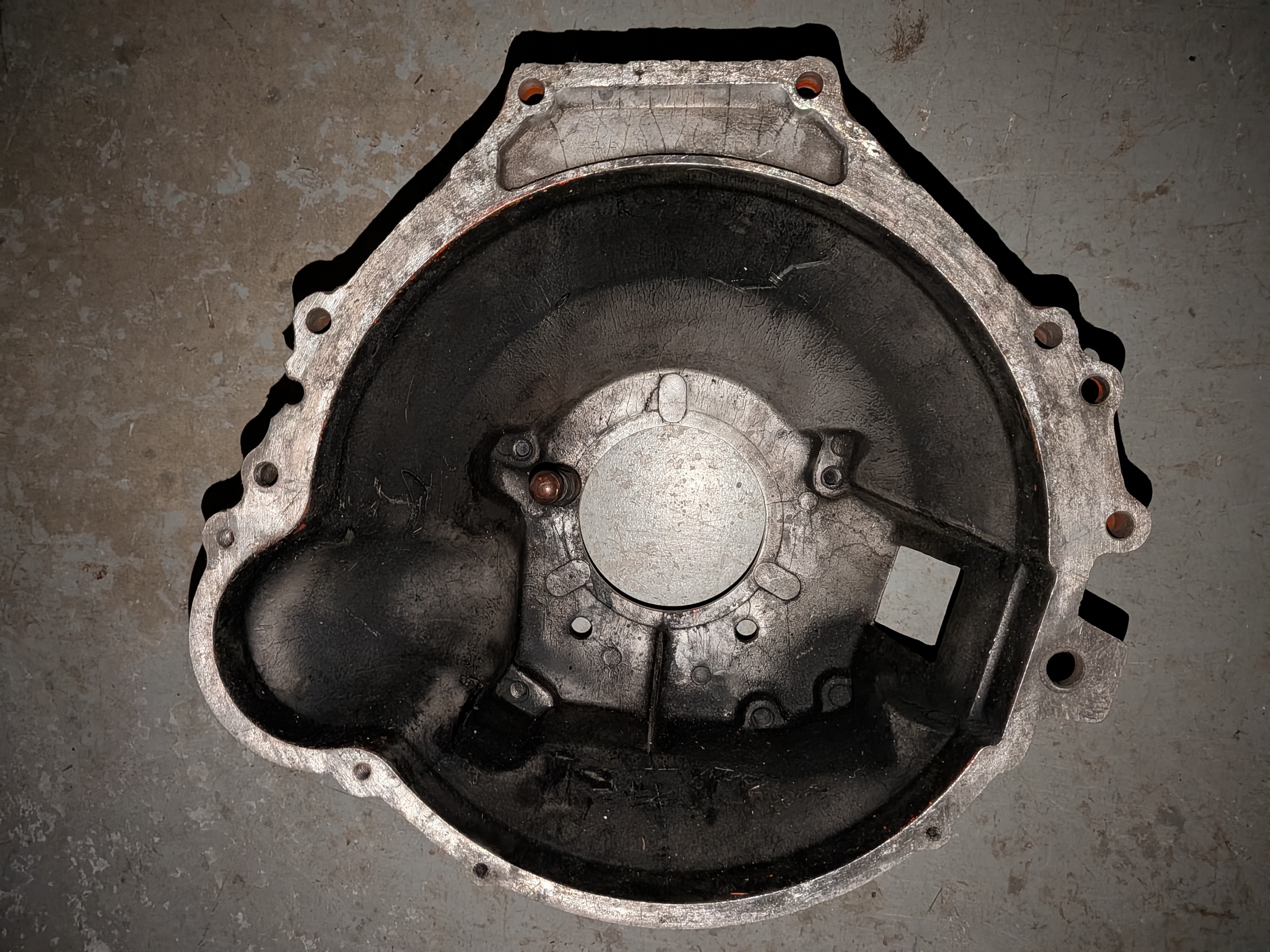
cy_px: 476
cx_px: 635
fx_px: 881
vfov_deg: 56.8
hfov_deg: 71.6
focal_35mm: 24
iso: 2096
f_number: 1.7
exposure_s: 1/16.4
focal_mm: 4.53
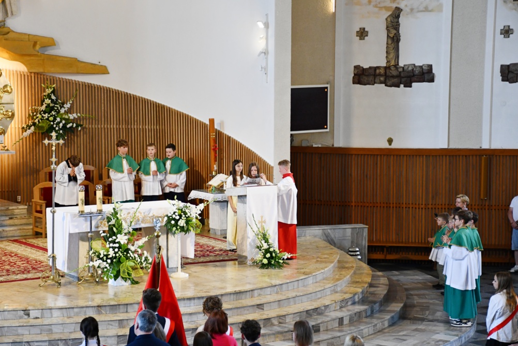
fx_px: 1367
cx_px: 256
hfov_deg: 21.4
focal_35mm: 95
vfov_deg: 14.4
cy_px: 174
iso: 1600
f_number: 5
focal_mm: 62
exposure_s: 1/125
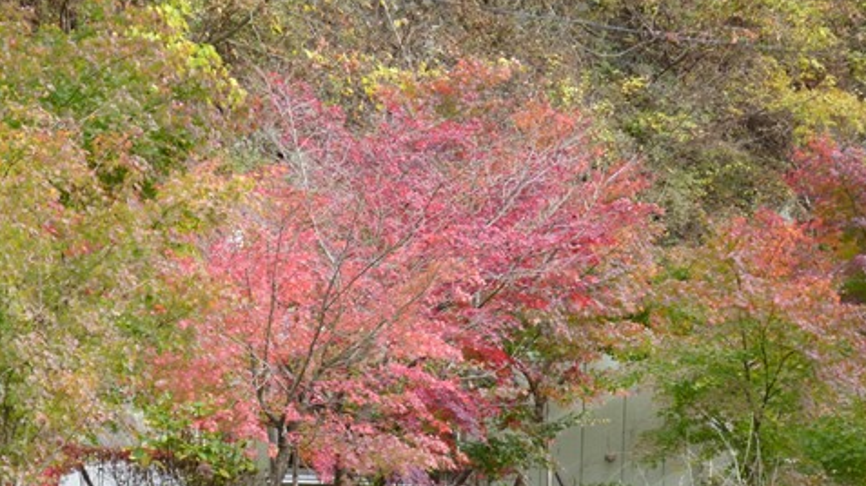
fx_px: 4913
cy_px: 294
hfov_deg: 10.1
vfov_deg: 5.7
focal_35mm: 214
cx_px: 434
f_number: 4
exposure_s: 1/100
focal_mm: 35.2
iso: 100
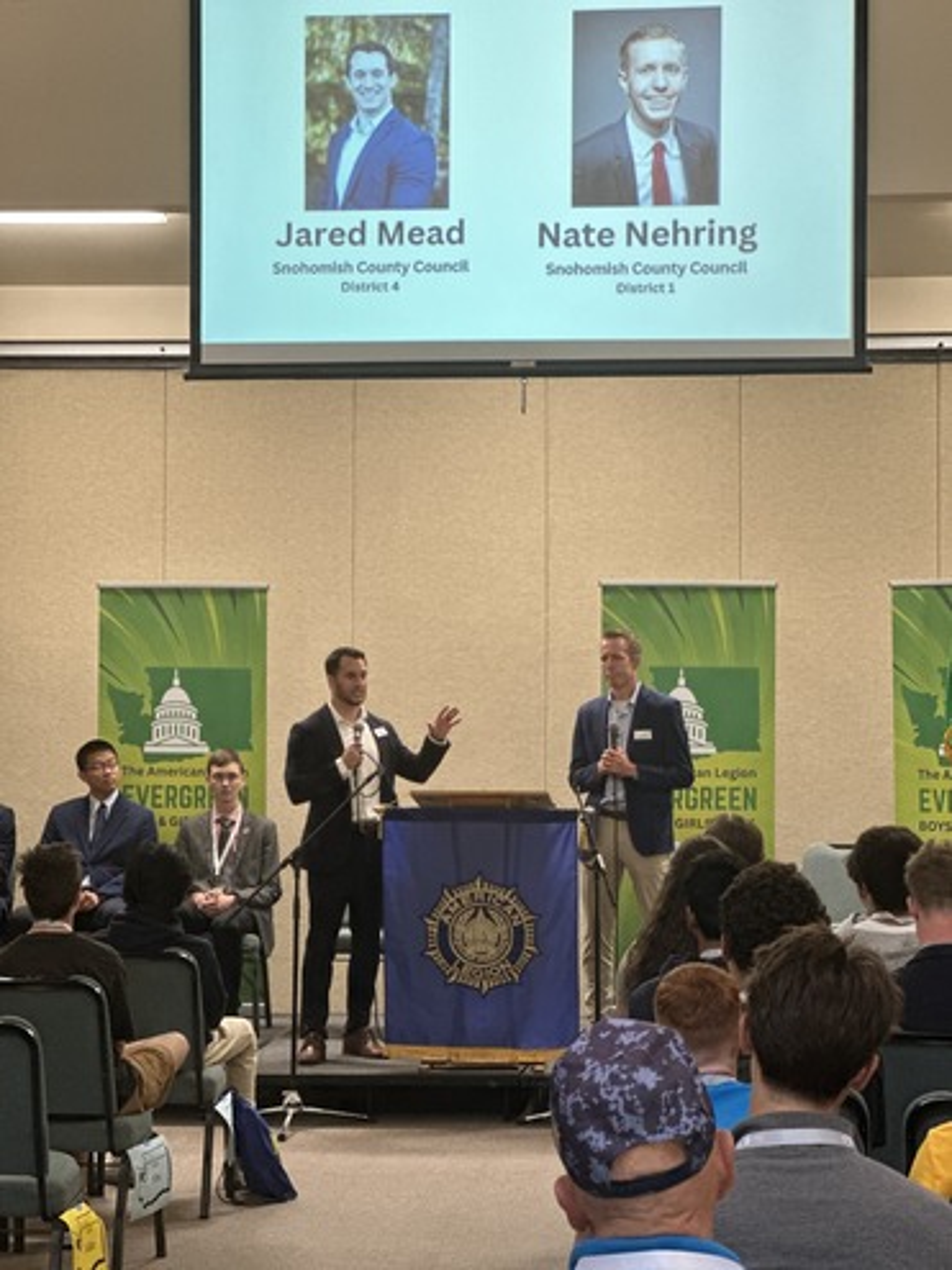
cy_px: 635
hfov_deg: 19.1
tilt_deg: +3.2
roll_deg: -1.2
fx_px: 2825
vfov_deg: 25.3
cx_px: 476
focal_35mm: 77
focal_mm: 9
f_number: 2.8
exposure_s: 1/40
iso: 320
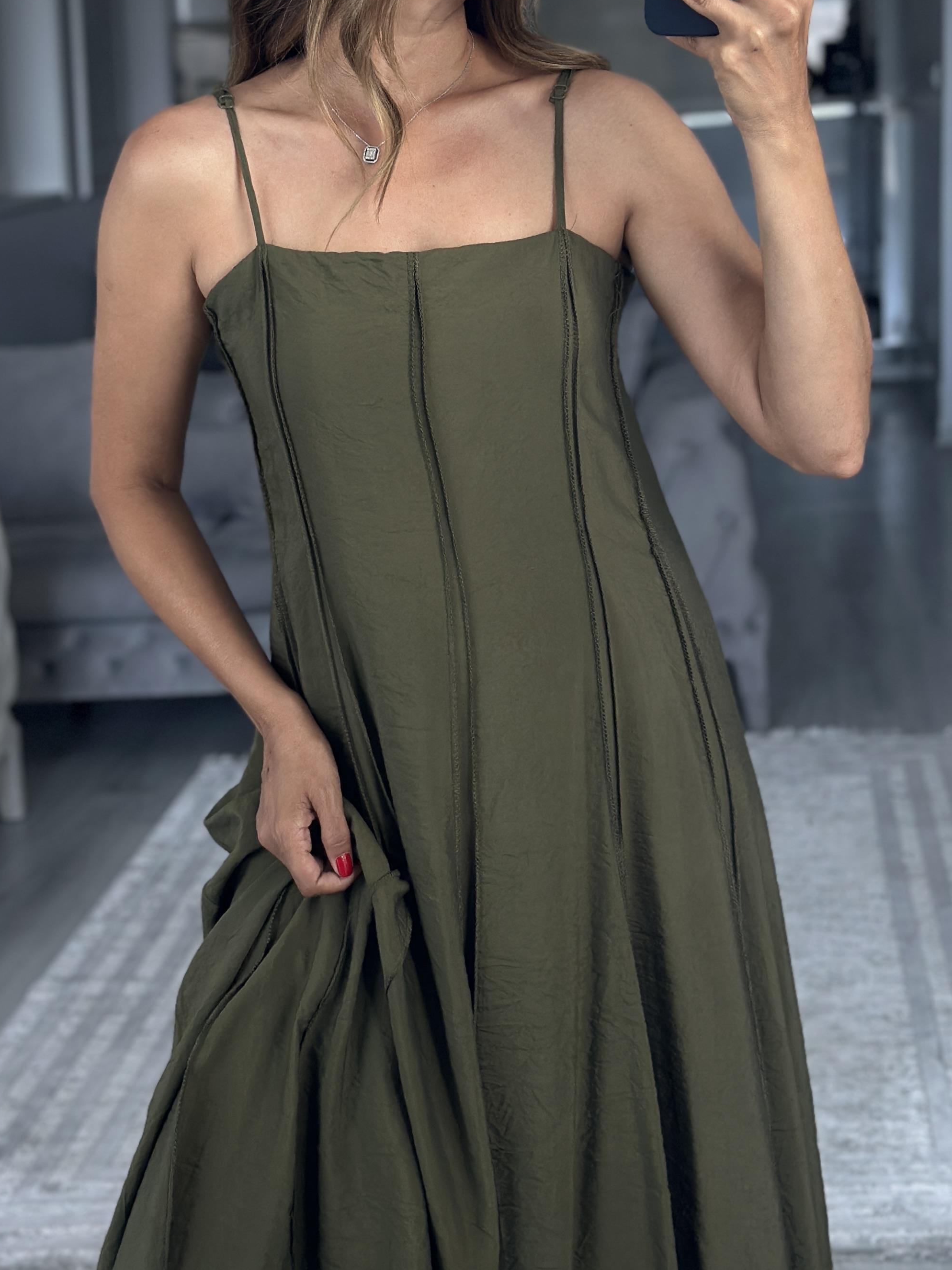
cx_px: 419
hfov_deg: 20.2
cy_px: 430
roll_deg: +3.3
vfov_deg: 26.5
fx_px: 2677
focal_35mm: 73
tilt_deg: -16.8
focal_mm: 6.86
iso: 125
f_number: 1.78
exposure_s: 1/121
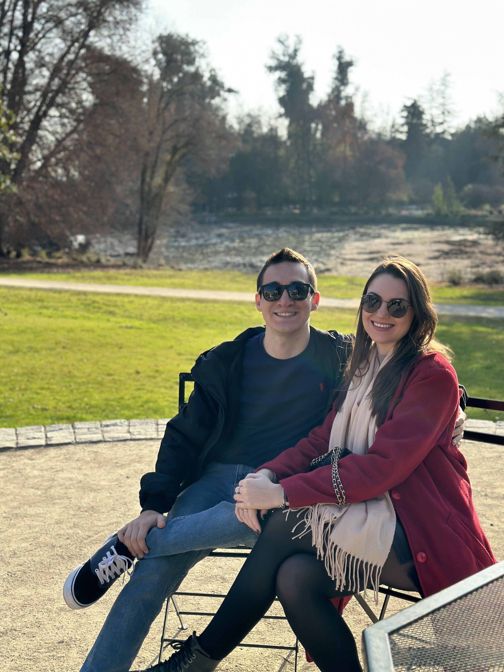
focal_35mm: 49
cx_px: 247
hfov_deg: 29.7
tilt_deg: -10.6
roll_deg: +0.0
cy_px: 342
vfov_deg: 38.9
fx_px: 951
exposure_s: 1/1639
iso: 80
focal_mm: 6.86
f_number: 1.78
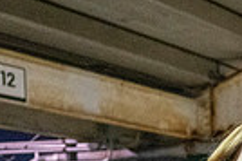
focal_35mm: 104
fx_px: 698
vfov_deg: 11.8
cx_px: 385
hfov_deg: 17.3
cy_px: 321
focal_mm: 24
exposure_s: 1/500
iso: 12800
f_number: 3.2
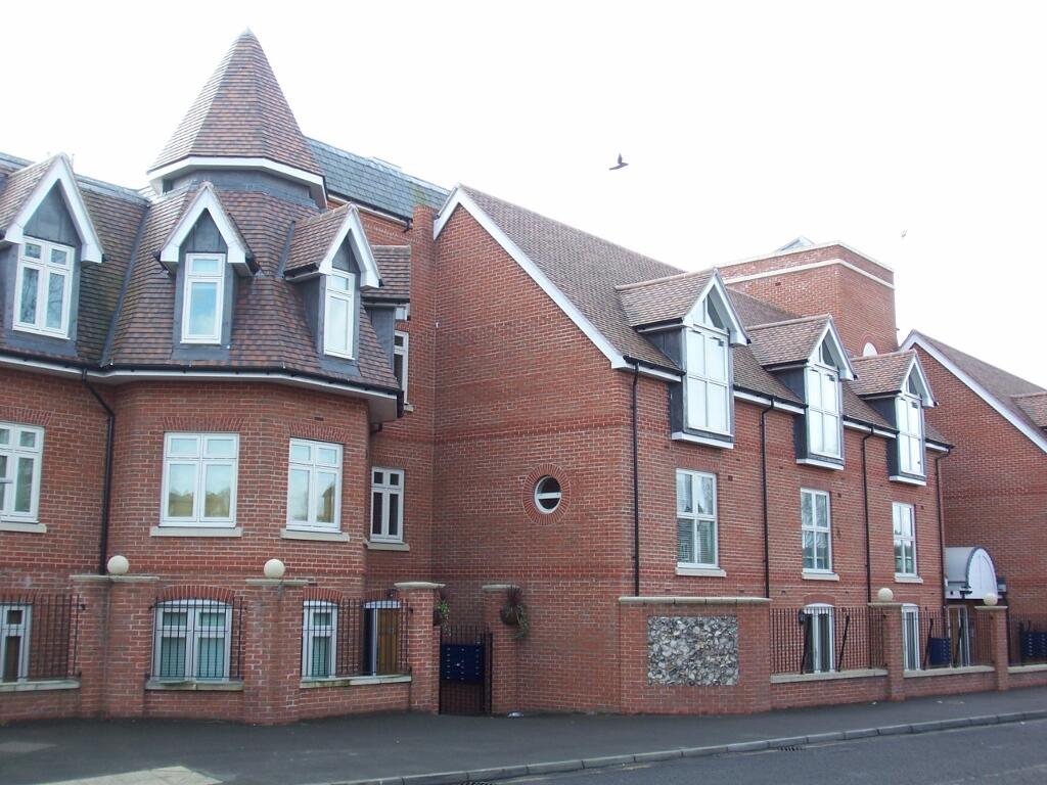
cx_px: 524
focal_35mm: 39
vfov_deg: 36.8
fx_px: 1180
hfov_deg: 47.9
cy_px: 392
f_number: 3.9
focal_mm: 6.4
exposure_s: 1/100
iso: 64
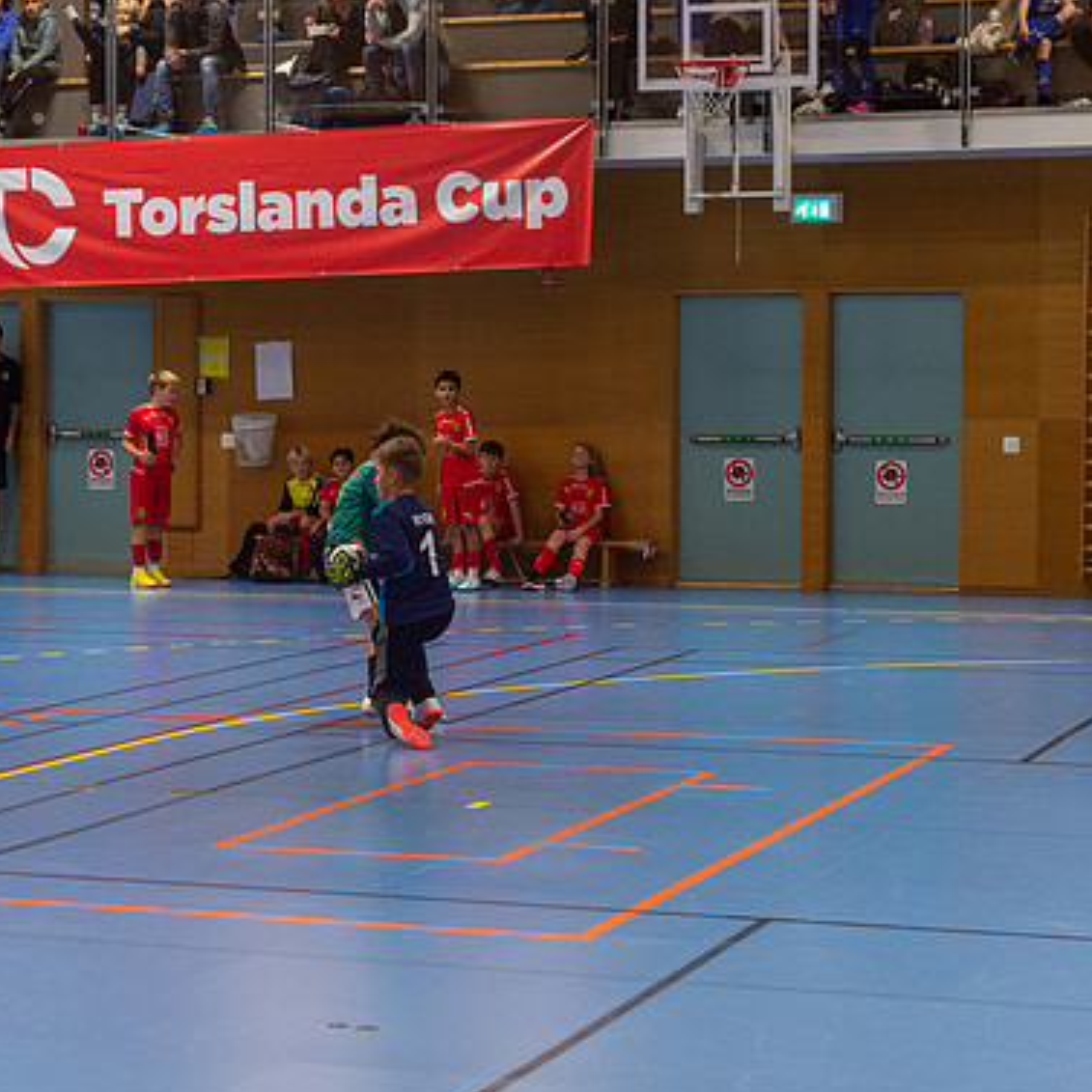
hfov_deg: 18.6
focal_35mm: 93
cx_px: 316
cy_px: 556
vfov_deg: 18.7
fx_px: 3319
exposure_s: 1/400
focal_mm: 70
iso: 3200
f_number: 3.5
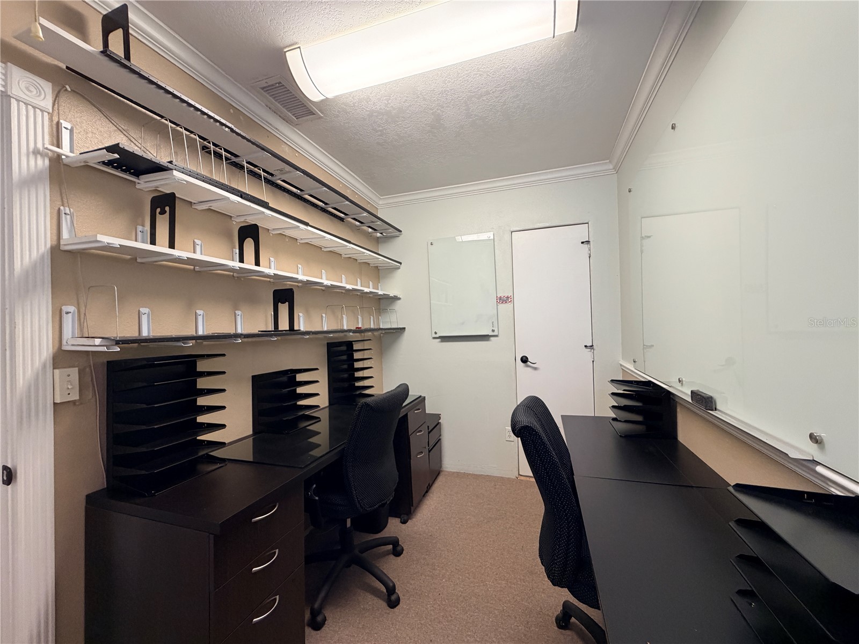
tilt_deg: +0.3
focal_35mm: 14
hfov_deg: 102.1
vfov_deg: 85.7
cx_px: 430
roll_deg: +1.5
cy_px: 322
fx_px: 347
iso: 320
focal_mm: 2.22
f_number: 2.2
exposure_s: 1/78
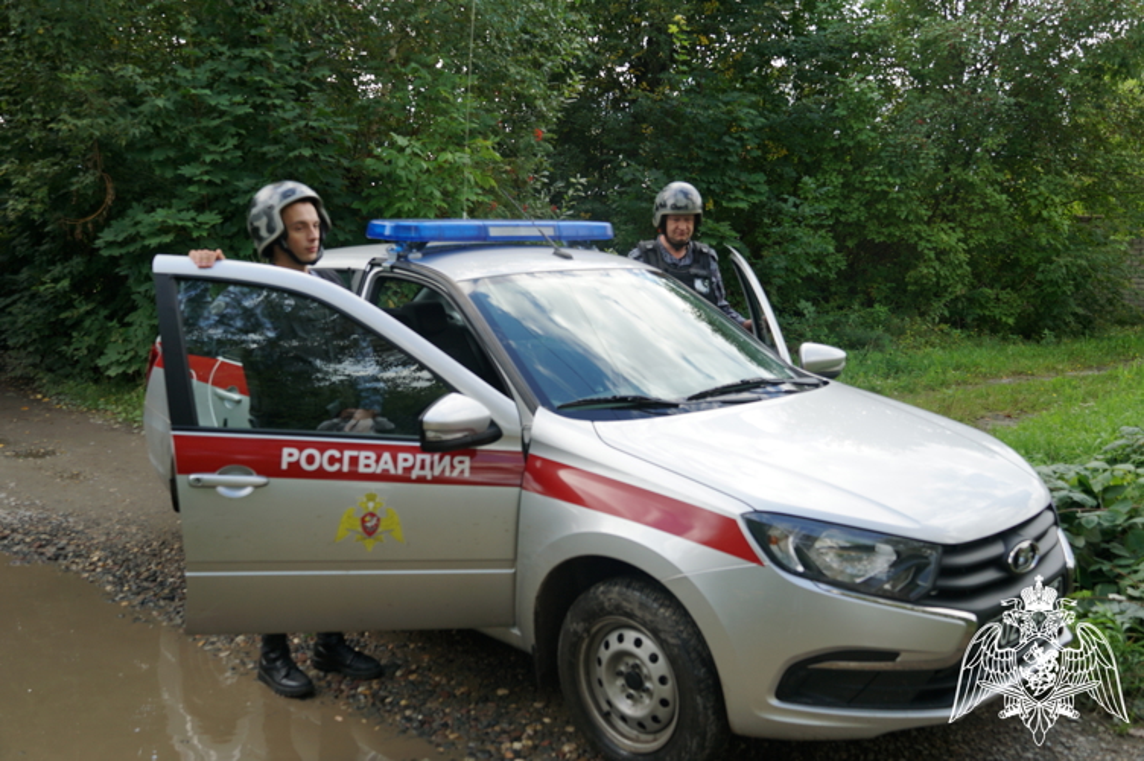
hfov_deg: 55.1
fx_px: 1095
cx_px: 572
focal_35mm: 34
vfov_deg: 38.3
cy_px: 380
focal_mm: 23
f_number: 4.5
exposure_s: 1/200
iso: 100
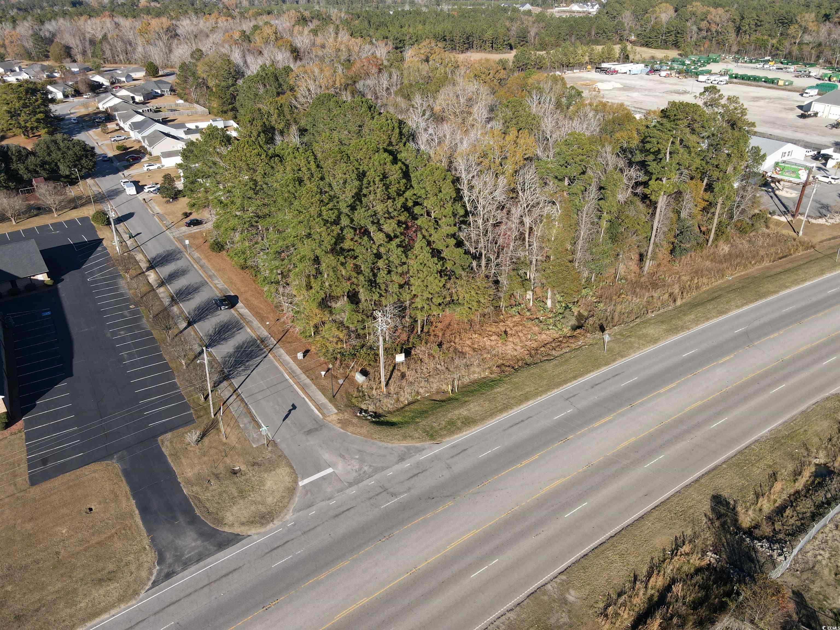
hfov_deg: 71.6
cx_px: 420
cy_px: 315
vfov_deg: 56.8
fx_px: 582
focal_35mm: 24
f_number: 2.8
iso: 100
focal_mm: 4.5
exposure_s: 1/350
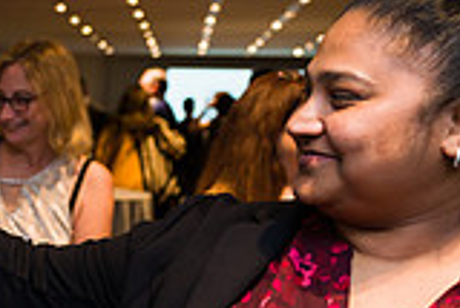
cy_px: 302
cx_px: -221
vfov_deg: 14.4
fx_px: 1202
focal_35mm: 94
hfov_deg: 19.1
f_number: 4
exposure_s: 1/200
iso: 640
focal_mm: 26
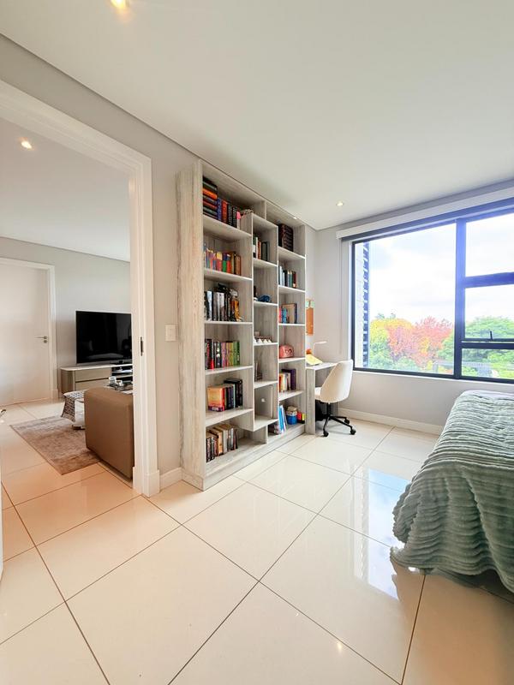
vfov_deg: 102.1
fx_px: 277
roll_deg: +0.5
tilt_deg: -1.3
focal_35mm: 14
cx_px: 257
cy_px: 342
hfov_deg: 85.7
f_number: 2.2
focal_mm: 2.22
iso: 100
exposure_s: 1/100
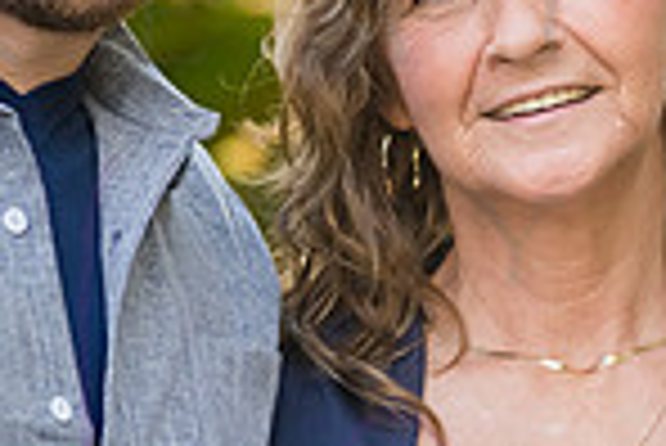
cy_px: 232
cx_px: 540
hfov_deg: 3.9
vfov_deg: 2.6
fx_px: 9814
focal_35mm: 530
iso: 800
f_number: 4
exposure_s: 1/500
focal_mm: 135
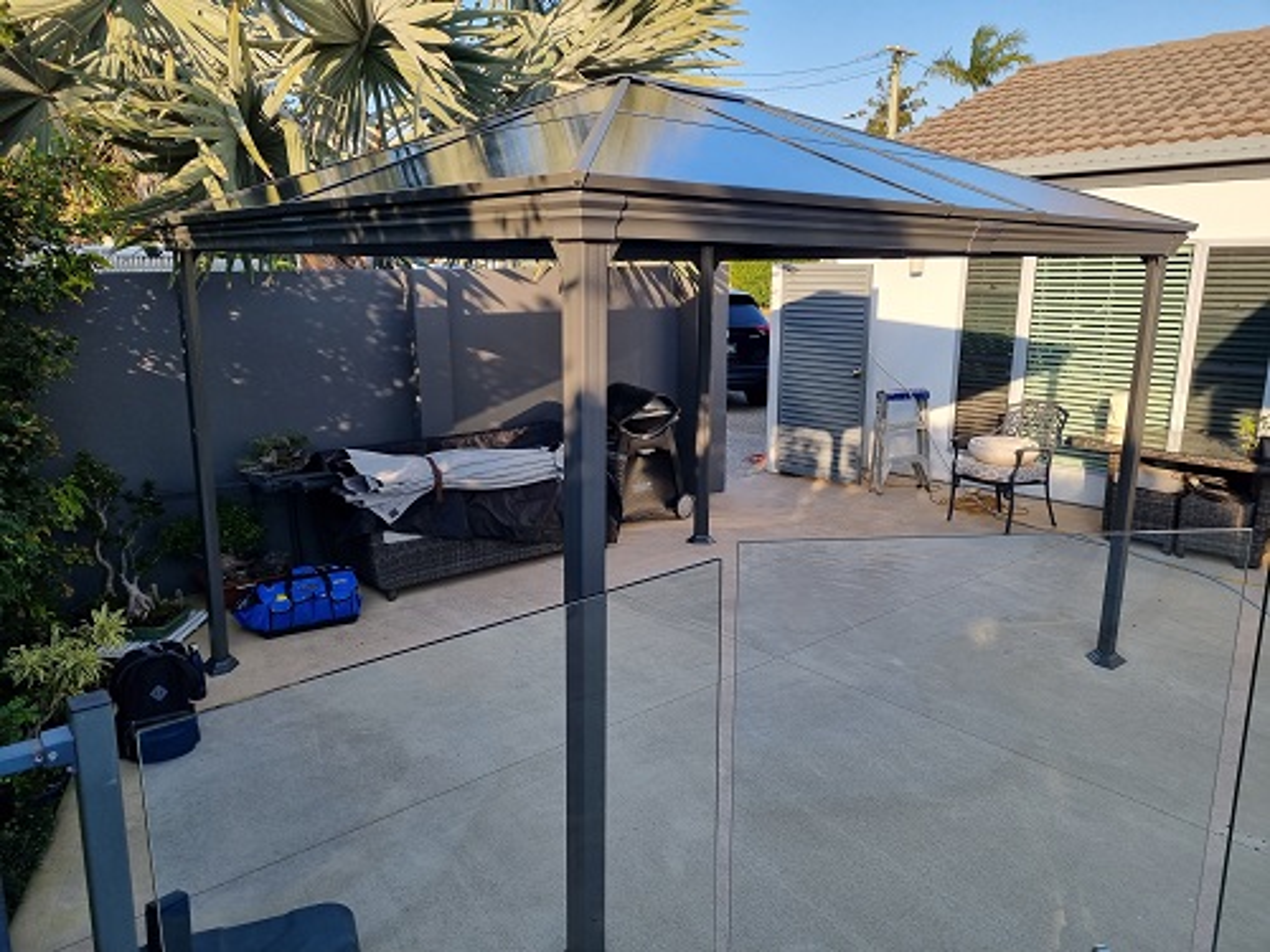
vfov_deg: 53.1
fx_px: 954
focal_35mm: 26
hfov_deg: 67.3
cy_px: 476
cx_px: 635
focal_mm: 5.4
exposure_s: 1/802
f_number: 1.8
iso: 50
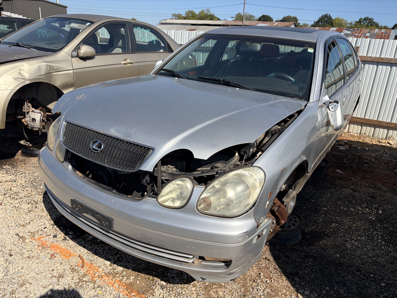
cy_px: 149
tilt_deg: -18.7
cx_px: 198
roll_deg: -3.7
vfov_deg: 53.1
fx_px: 298
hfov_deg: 67.3
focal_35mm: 26
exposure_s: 1/6329
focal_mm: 5.96
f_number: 1.6
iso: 64
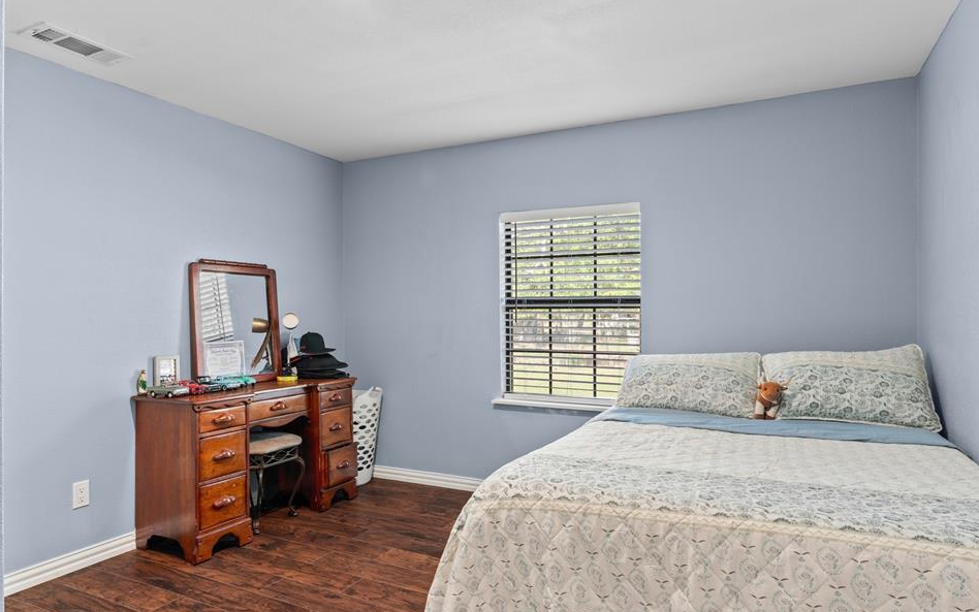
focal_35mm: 22
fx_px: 587
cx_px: 484
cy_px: 323
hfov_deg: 79.6
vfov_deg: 55.1
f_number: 10
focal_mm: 20
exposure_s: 2
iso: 400
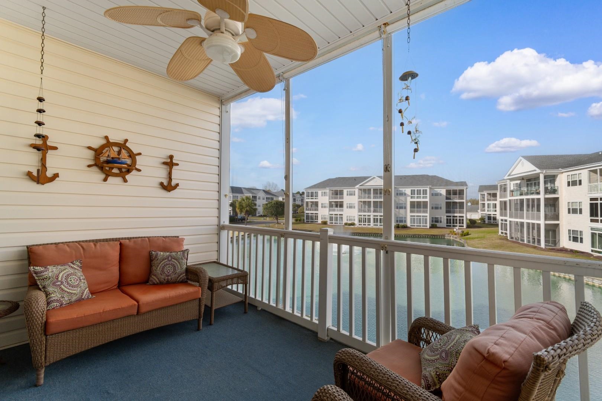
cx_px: 301
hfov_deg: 100.4
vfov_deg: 77.3
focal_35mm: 15
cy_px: 200
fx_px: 251
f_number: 6.3
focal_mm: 10
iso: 100
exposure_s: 1/160
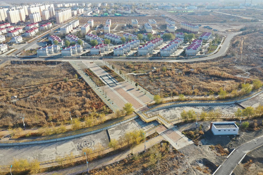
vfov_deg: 46.4
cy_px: 88
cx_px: 132
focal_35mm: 28
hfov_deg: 65.5
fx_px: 205
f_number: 7.1
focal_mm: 10.26
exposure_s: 1/60
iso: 100
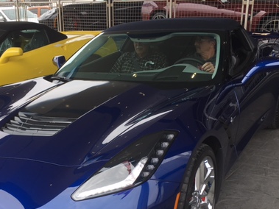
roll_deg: +0.7
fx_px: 395
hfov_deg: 38.6
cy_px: 152
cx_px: 102
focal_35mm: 49
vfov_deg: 29.3
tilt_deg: -20.5
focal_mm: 4.15
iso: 25
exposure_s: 1/403
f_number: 2.2
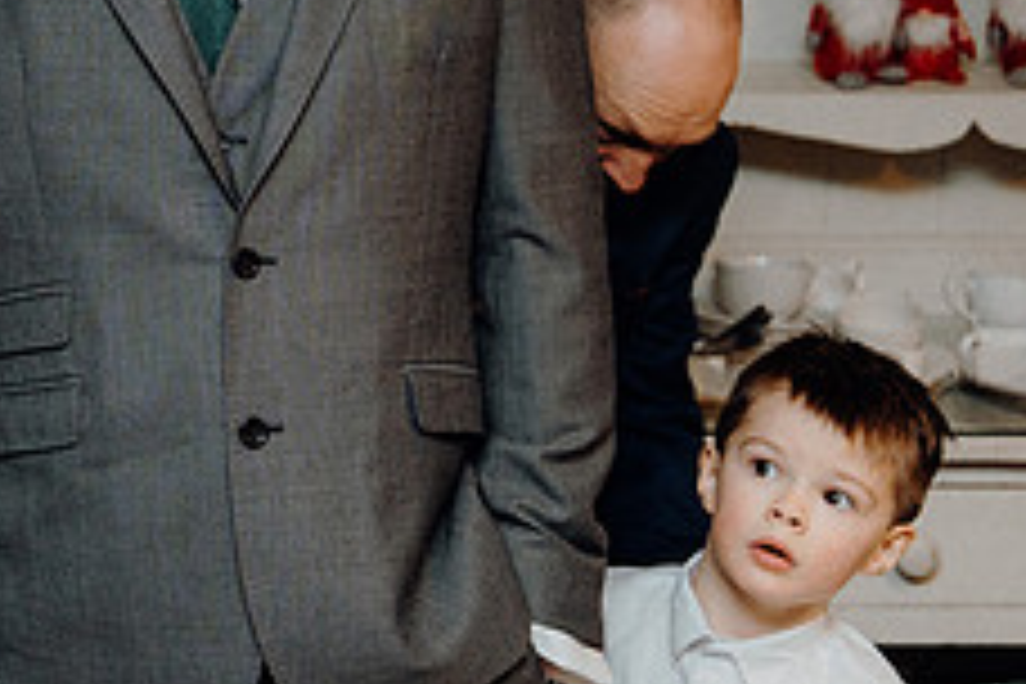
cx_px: -207
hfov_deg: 16.7
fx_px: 3334
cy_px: -65
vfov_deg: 11.5
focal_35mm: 117
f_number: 3.5
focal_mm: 46
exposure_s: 1/160
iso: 2500
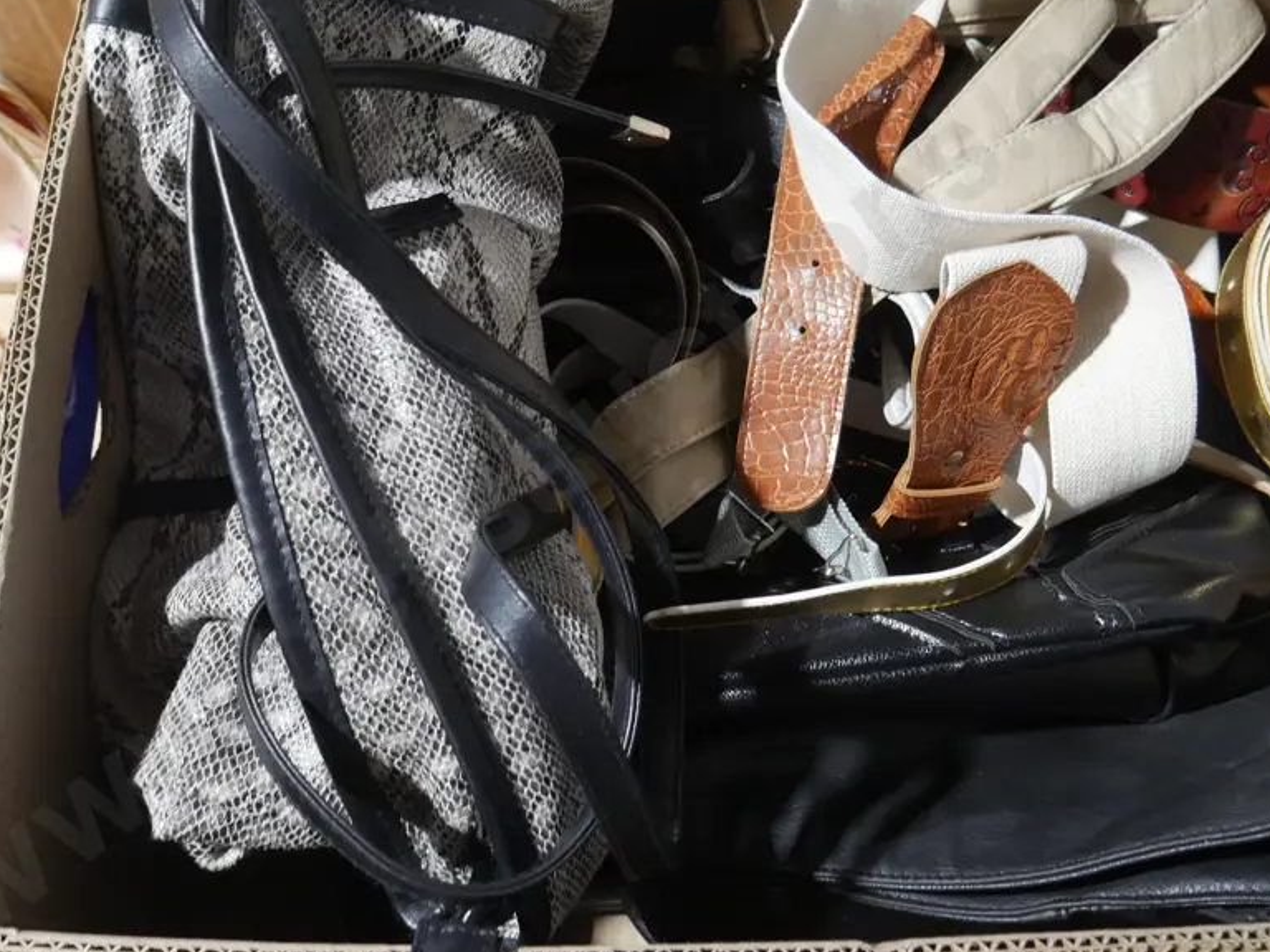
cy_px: 408
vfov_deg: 35.9
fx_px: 1468
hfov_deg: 46.8
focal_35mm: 40
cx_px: 630
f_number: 3.6
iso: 1000
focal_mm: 15
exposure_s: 1/60
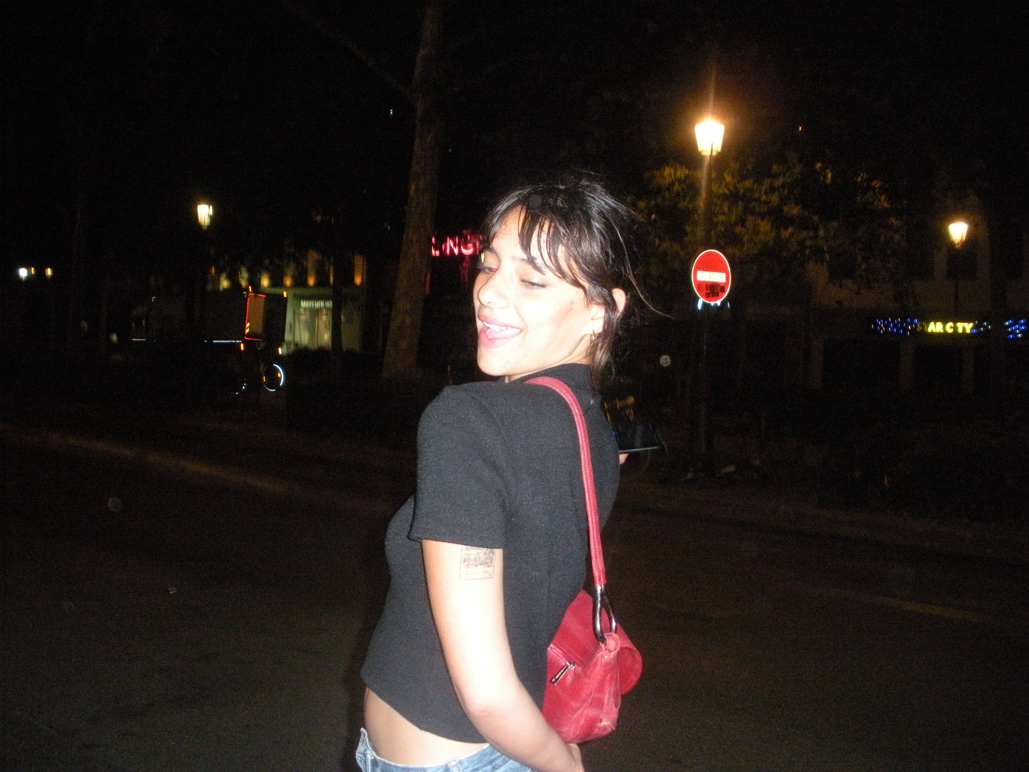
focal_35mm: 36
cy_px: 386
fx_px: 1070
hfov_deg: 51.4
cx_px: 514
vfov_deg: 39.7
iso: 584
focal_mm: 6.3
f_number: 3.5
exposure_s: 1/60
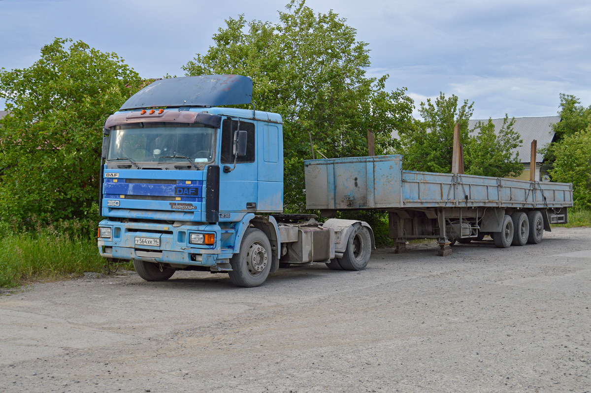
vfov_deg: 28.0
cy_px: 196
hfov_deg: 41.1
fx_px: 787
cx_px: 296
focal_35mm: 48
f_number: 7.1
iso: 320
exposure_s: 1/160
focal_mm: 32
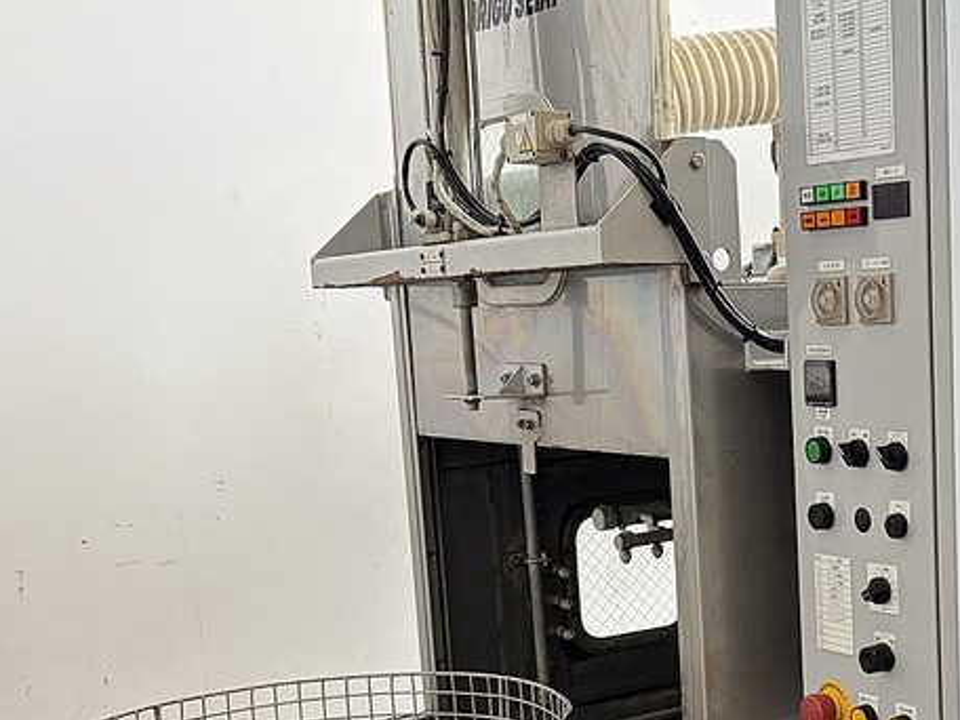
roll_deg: +3.1
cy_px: 535
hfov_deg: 32.3
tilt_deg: -7.9
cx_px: 848
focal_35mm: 57
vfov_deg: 25.4
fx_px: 1581
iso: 125
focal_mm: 5.96
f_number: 1.6
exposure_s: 1/109
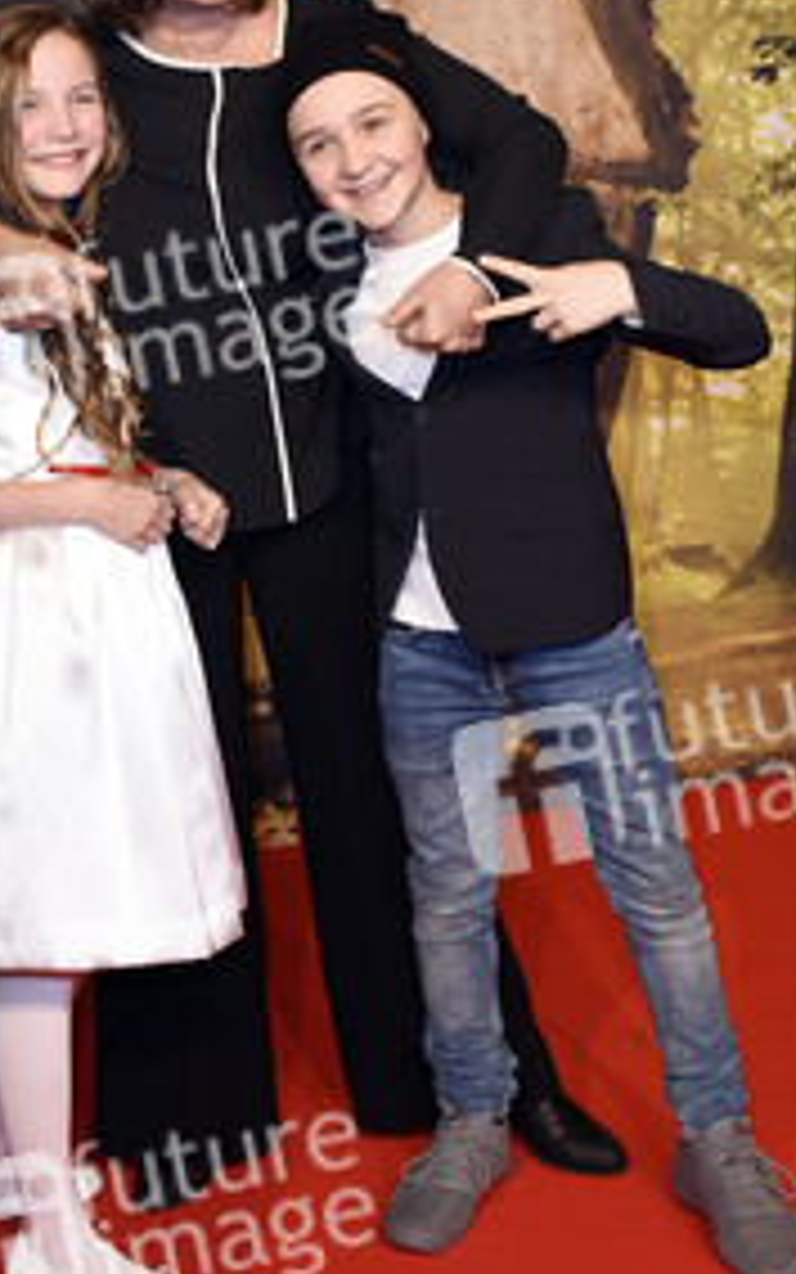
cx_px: 274
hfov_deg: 18.8
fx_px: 2394
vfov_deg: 29.7
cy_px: 545
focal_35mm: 69
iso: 400
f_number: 6.3
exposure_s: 1/60
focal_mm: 32
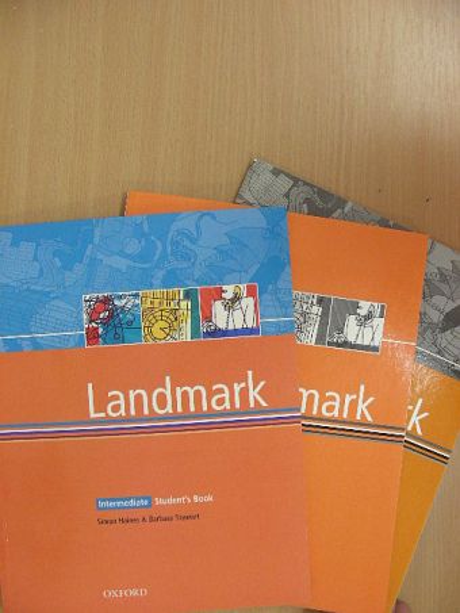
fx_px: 673
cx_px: 230
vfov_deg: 49.0
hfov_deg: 37.7
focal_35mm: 38
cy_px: 306
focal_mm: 6.3
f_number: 3.5
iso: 200
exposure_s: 1/18.3
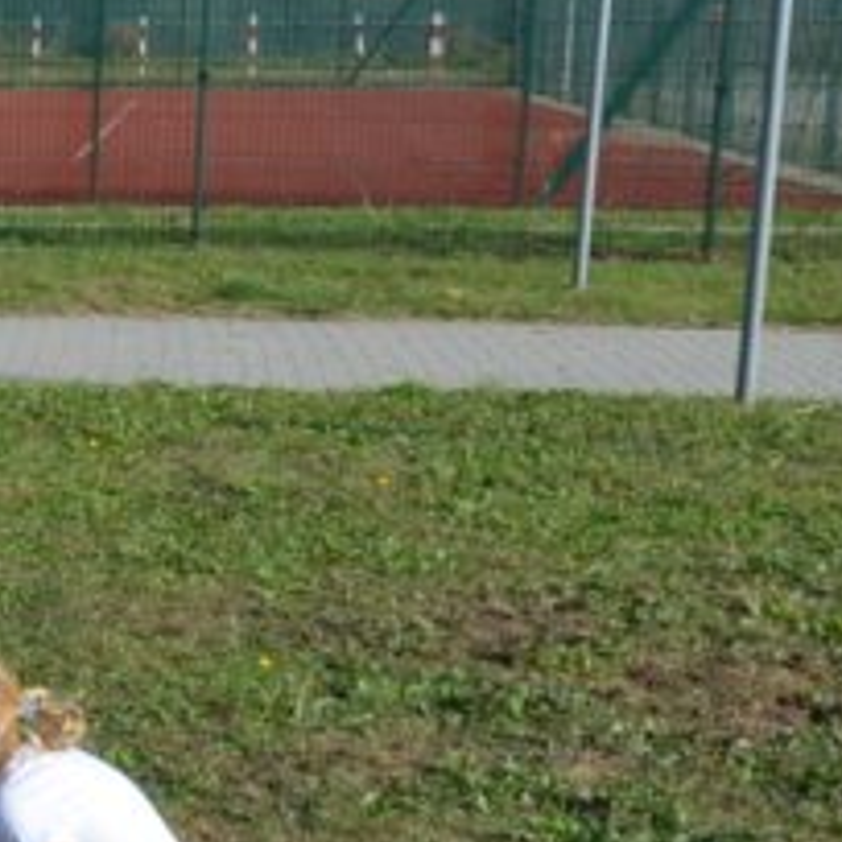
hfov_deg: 13.4
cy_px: 896
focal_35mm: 115
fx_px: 3165
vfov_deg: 14.8
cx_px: -731
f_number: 8
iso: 110
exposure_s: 1/250
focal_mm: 18
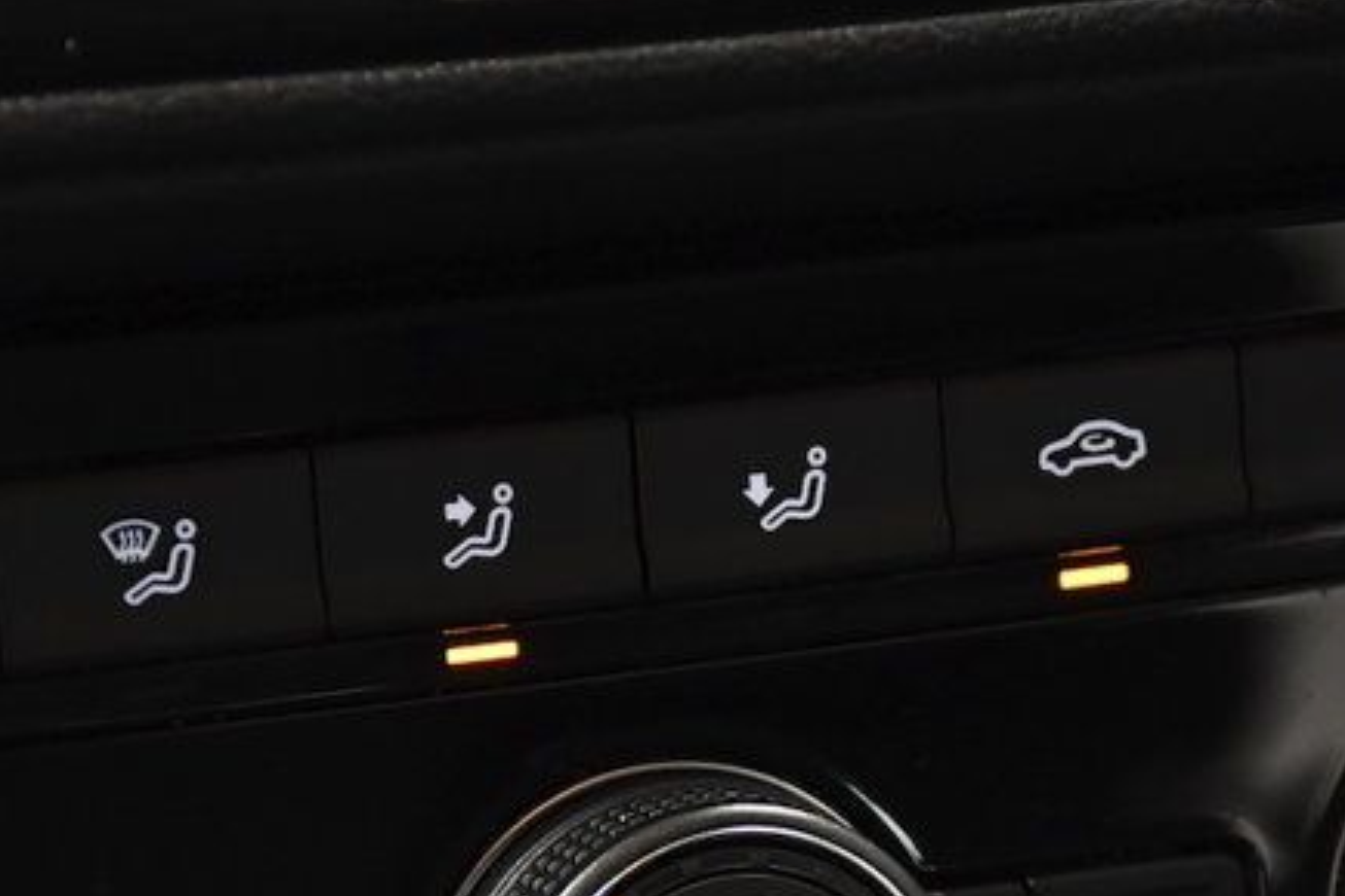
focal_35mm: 247
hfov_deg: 8.3
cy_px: 987
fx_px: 9227
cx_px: 733
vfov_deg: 5.5
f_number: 5
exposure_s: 1/125
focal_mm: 70
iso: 2500
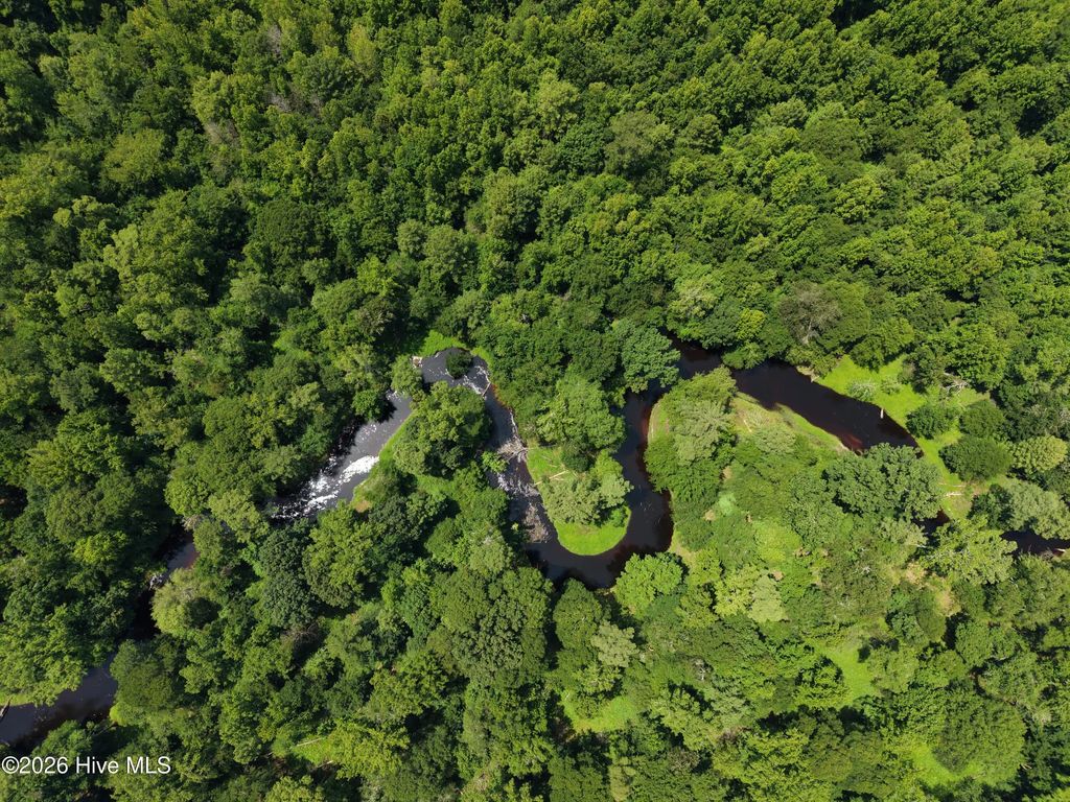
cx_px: 535
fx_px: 742
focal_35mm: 24
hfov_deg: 71.6
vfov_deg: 56.8
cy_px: 401
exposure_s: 1/1500
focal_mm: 8.67
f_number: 1.8
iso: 100
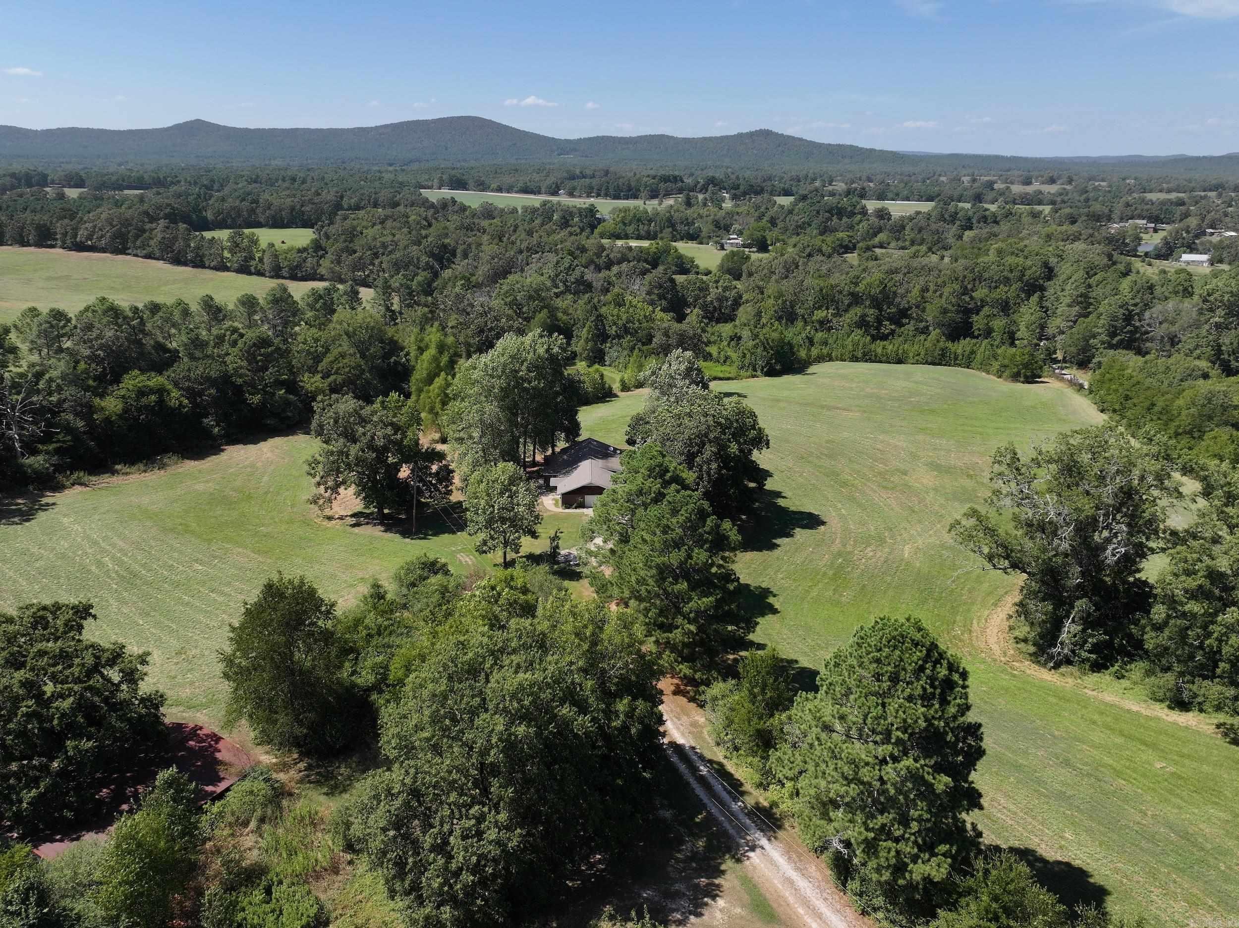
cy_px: 464
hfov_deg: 71.6
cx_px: 620
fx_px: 859
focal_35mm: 24
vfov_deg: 56.8
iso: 100
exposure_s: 1/1600
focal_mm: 12.29
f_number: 2.8
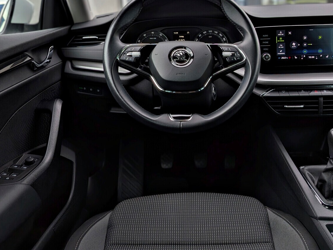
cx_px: 177
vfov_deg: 41.2
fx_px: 327
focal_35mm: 34
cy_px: 80
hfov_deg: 53.9
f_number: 1.7
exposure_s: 1/528
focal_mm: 4.53
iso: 30
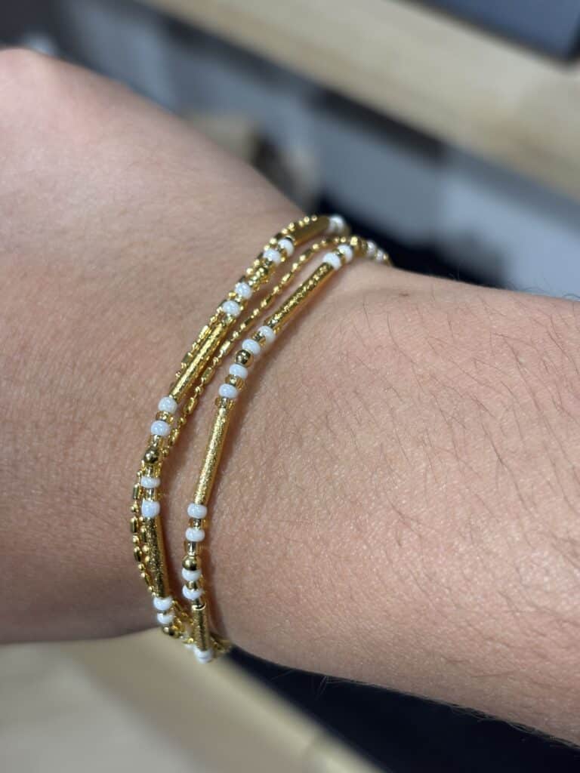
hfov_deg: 28.0
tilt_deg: -57.2
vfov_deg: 36.8
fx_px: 1162
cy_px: 386
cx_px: 290
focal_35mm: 52
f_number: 1.6
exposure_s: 1/50
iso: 25
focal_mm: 5.96
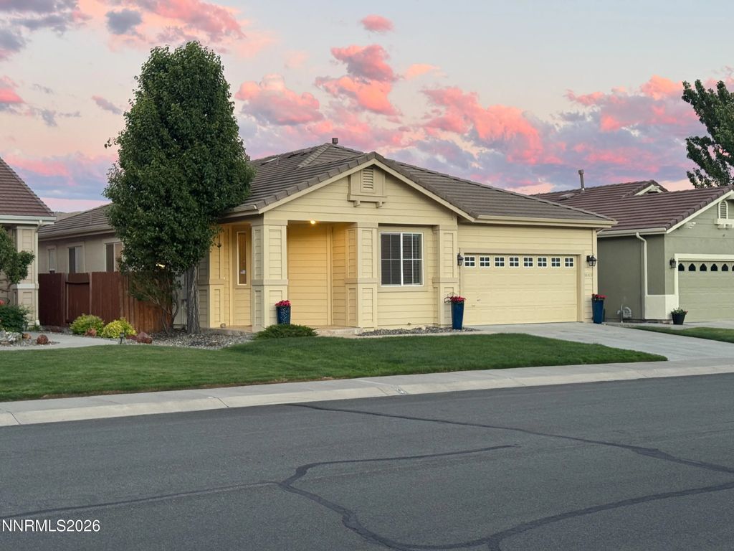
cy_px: 276
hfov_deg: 39.7
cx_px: 367
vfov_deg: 30.3
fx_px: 1018
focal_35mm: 48
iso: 100
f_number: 1.8
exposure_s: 1/80
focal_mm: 6.76
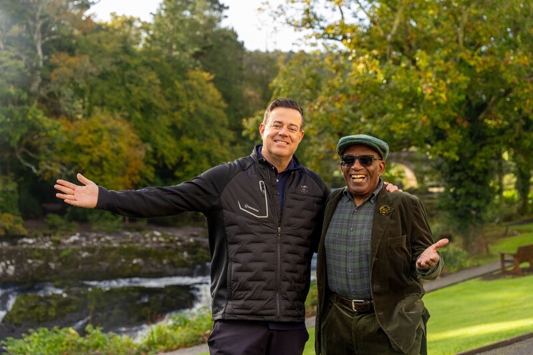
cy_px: 178
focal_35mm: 57
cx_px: 266
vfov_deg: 23.9
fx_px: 839
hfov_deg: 35.2
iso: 50
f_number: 3.5
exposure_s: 1/160
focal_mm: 56.7
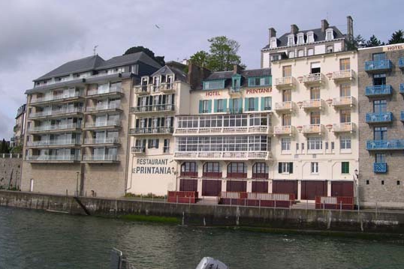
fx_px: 449
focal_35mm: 40
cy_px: 128
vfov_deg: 33.4
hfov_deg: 48.4
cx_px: 201
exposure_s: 1/241
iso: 100
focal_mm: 8
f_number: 7.6
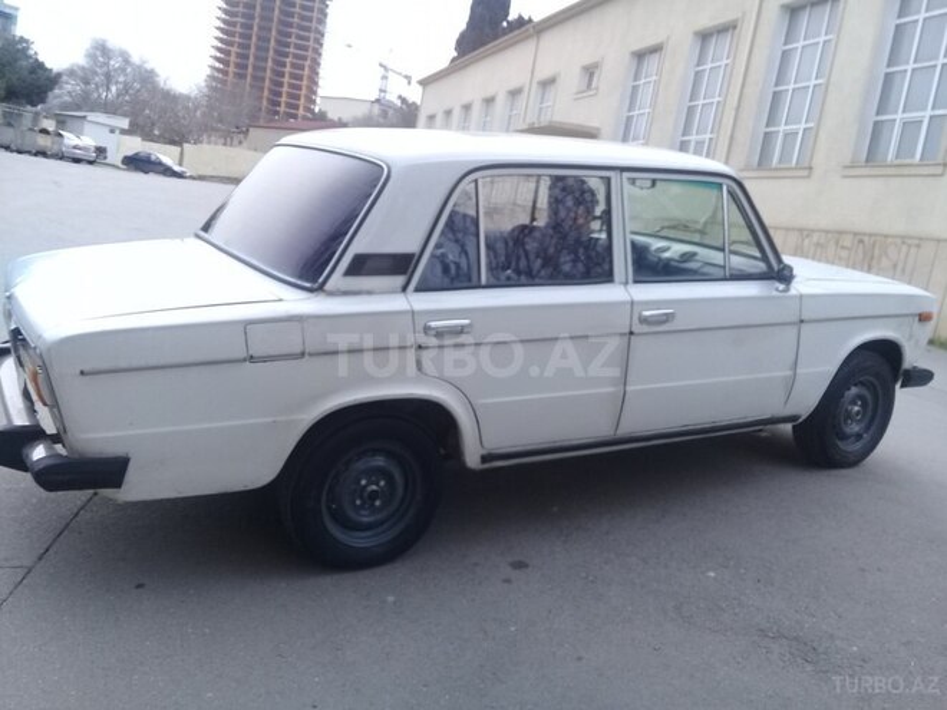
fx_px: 848
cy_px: 355
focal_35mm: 31
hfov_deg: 58.4
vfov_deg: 45.4
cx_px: 474
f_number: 2.2
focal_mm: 3.3
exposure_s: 1/370
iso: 50
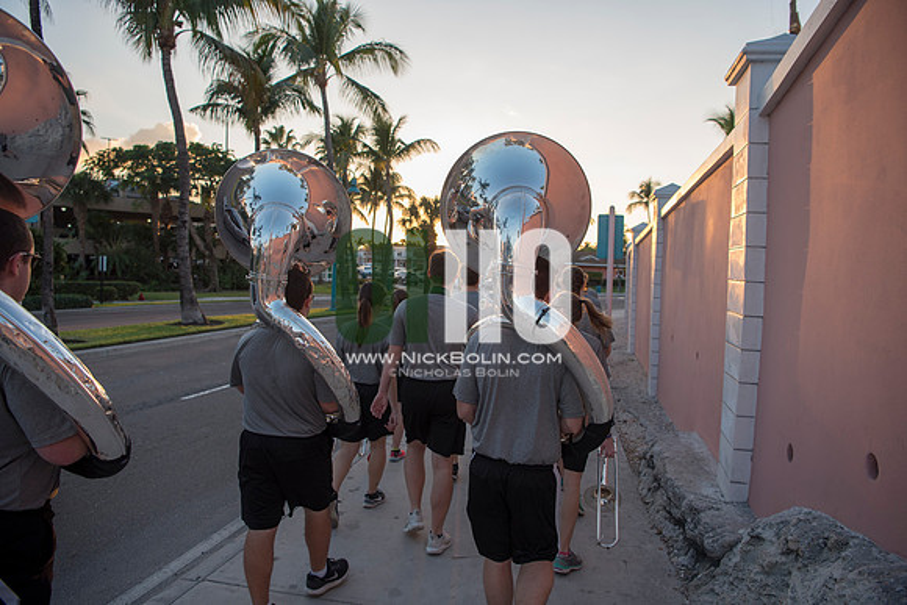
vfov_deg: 53.2
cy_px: 302
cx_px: 454
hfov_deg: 73.7
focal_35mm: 24
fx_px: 605
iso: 250
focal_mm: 24
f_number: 3.5
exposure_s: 1/500
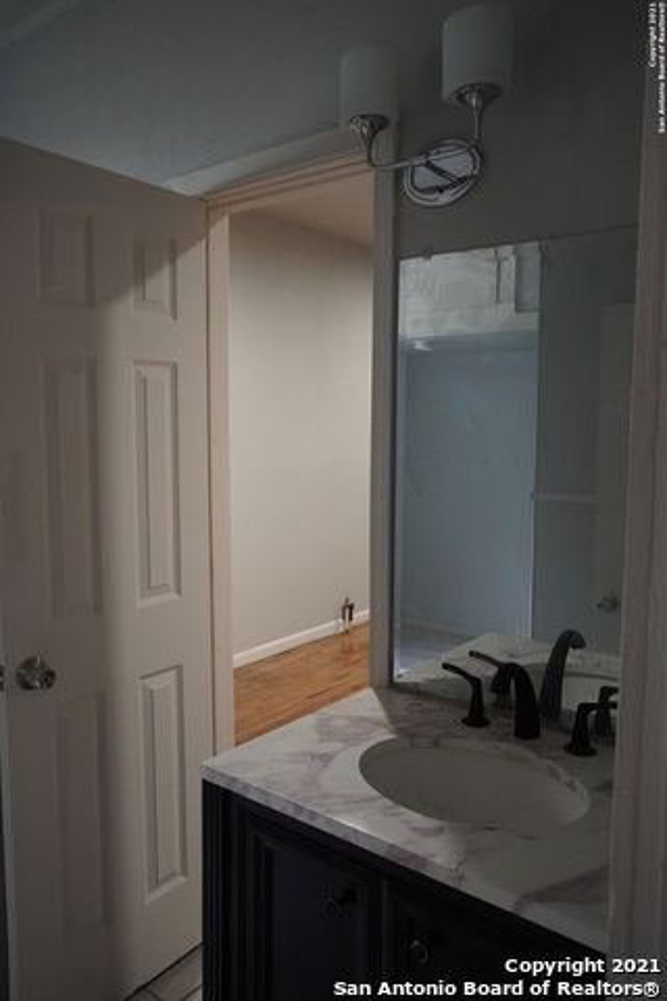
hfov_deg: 47.9
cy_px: 500
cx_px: 334
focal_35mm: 27
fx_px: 750
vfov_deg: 67.4
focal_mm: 18
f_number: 3.5
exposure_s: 1/160
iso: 4000
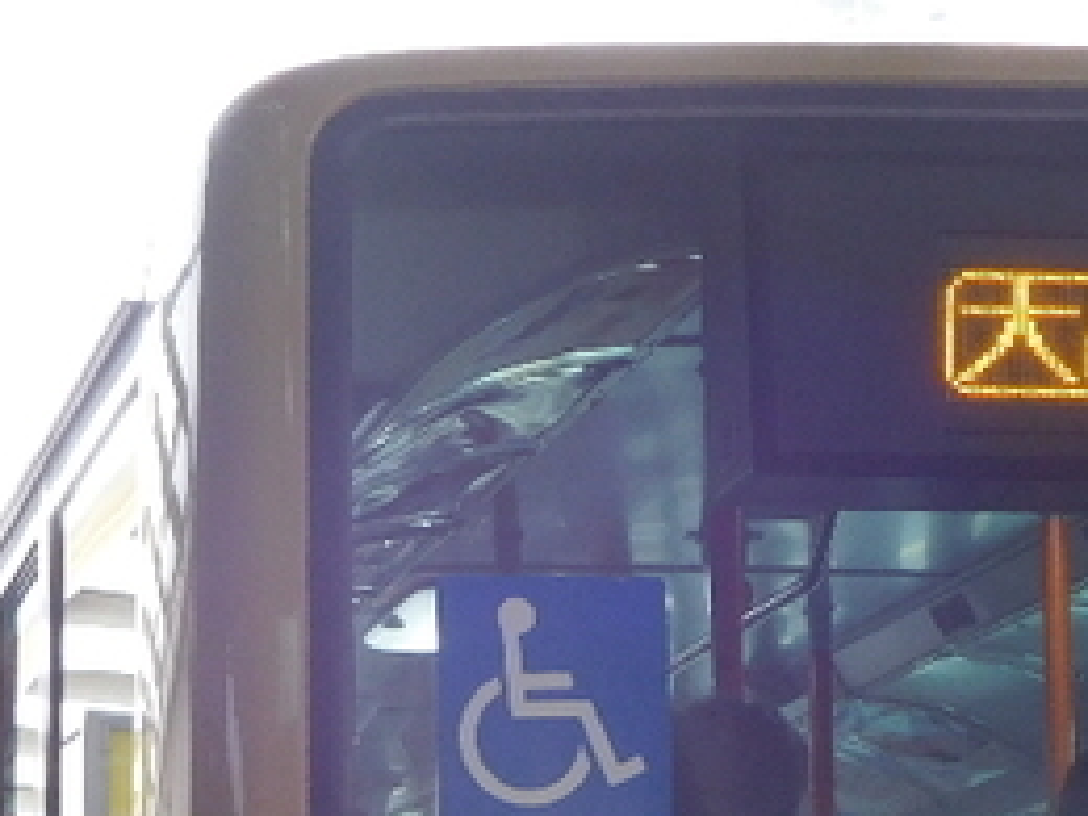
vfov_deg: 9.5
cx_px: 561
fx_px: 4840
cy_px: 929
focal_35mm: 154
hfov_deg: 12.8
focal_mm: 8.9
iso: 140
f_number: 4.1
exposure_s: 1/30
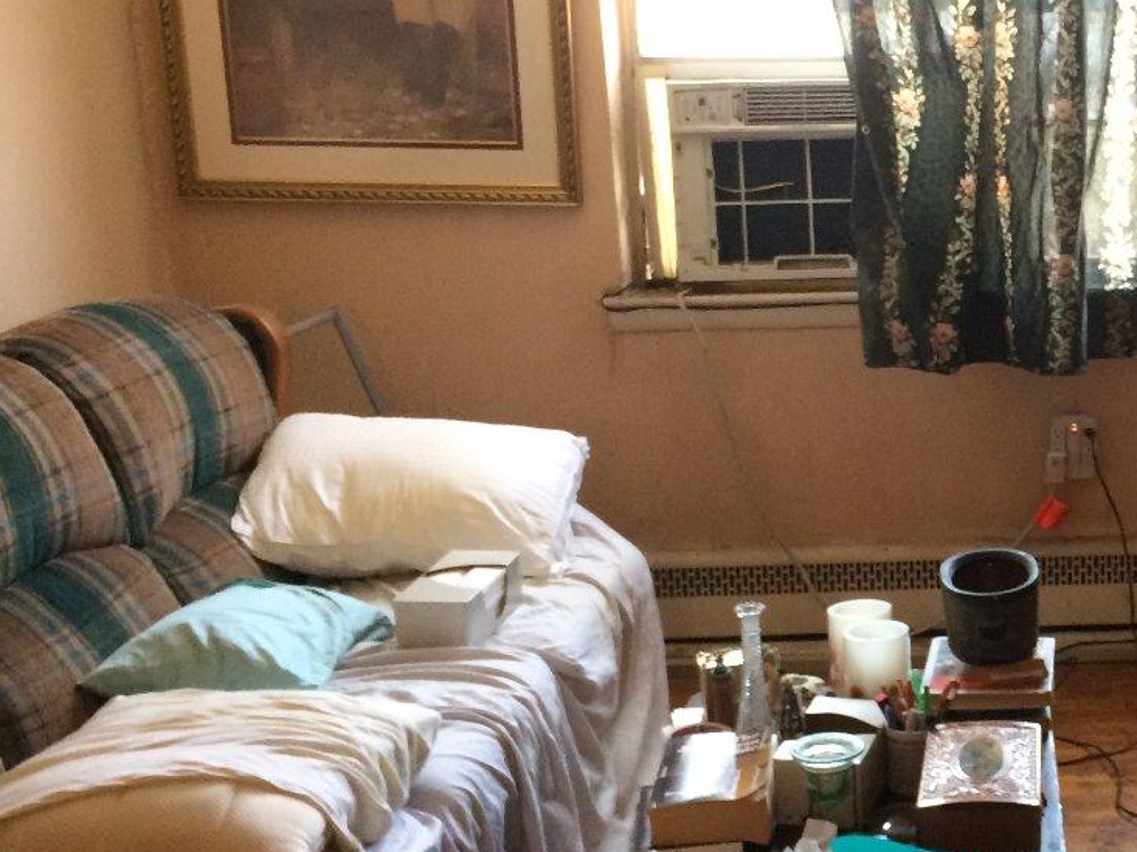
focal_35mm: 57
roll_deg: -0.8
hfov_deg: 31.5
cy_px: 469
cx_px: 1108
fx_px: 1871
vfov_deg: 25.6
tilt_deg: -20.2
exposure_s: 1/30
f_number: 2.2
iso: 125
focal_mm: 4.15
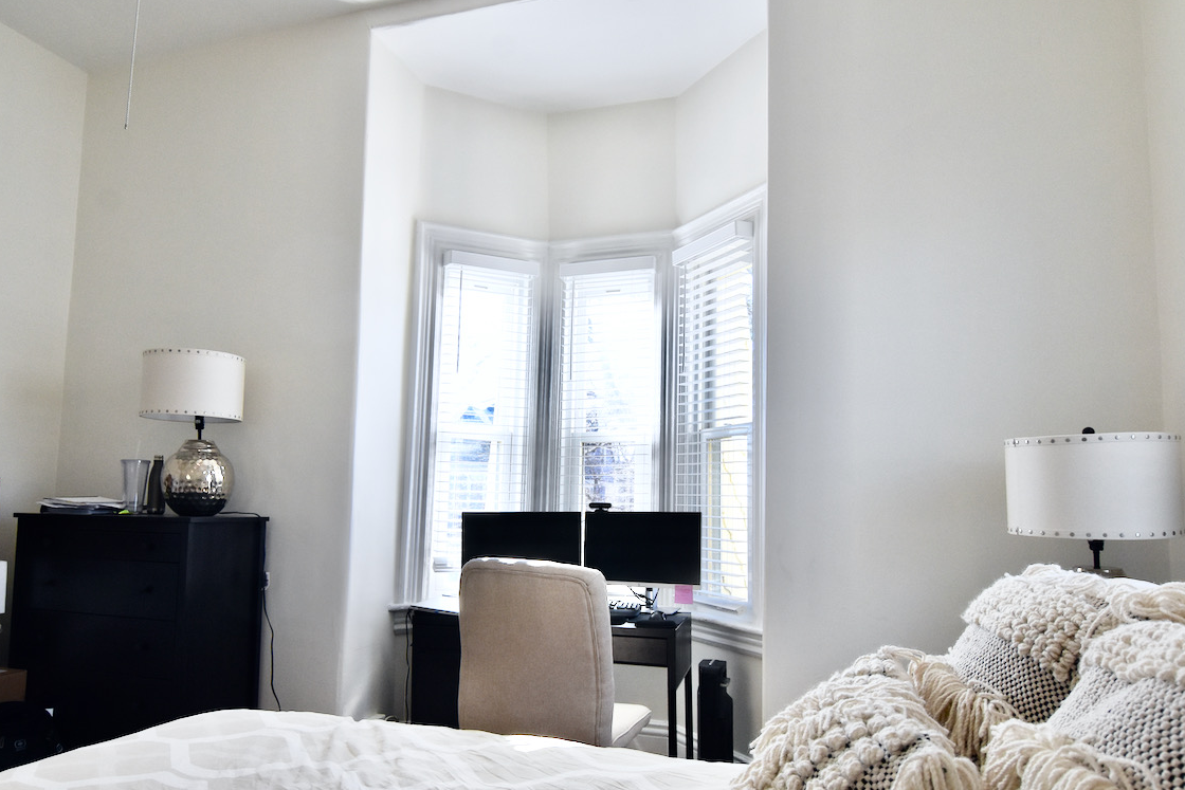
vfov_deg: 53.1
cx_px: 535
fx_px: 790
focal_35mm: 24
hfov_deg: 73.6
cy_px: 429
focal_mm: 14
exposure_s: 1/200
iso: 800
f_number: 7.1
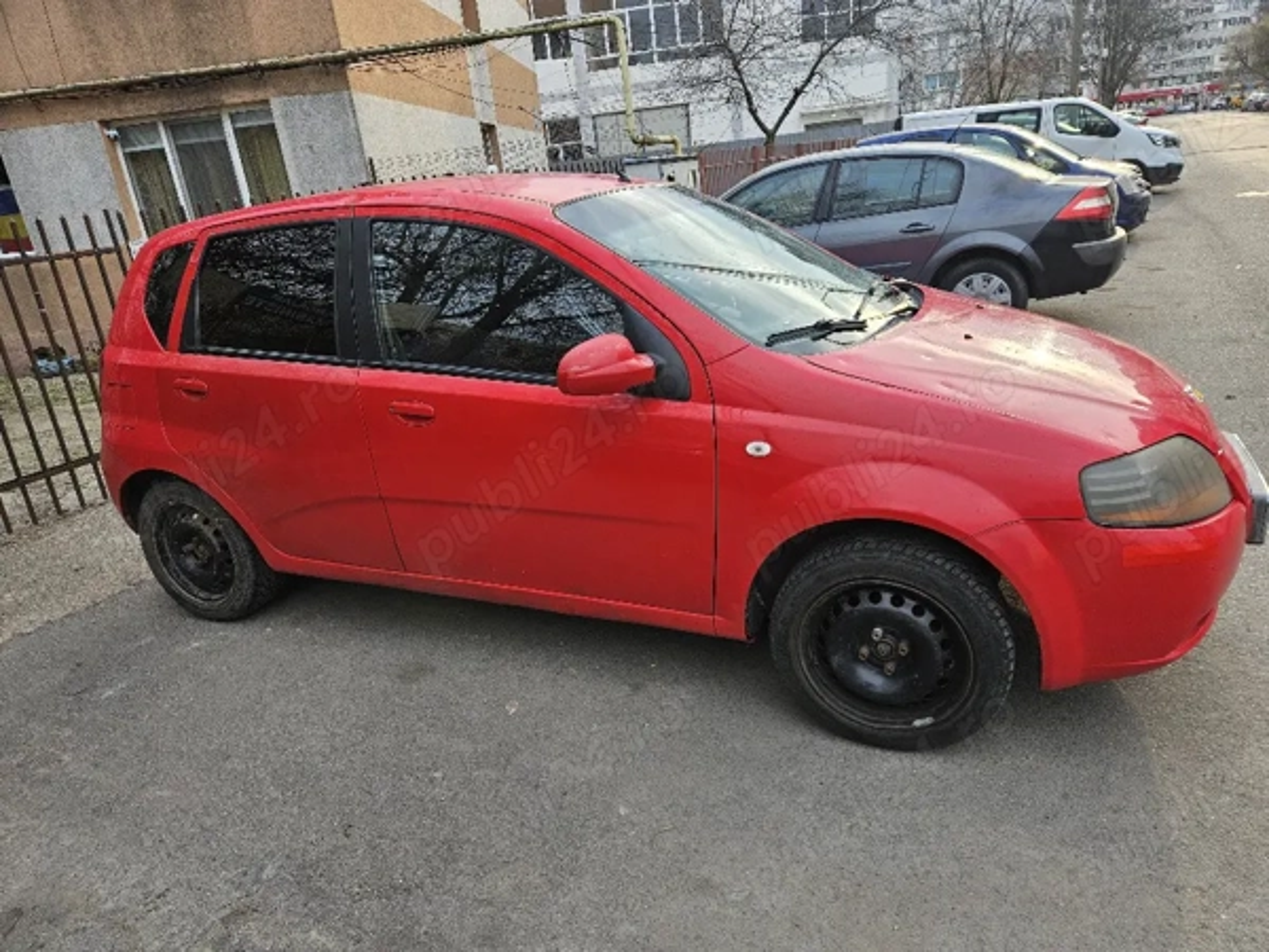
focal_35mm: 23
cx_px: 634
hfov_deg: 73.9
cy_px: 476
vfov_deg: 58.9
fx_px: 843
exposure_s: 1/213
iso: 25
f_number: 1.8
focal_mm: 5.4
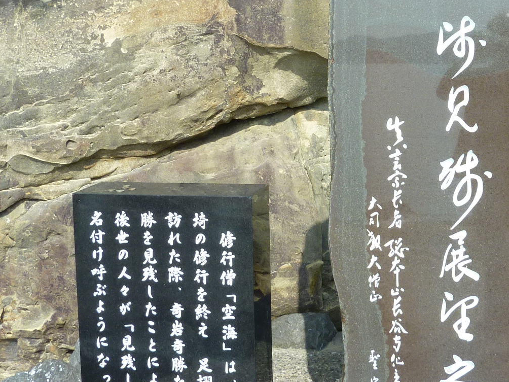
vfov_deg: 28.3
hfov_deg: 37.1
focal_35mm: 51
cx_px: 340
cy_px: 110
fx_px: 750
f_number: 4
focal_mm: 4.1
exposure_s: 1/320
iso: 80
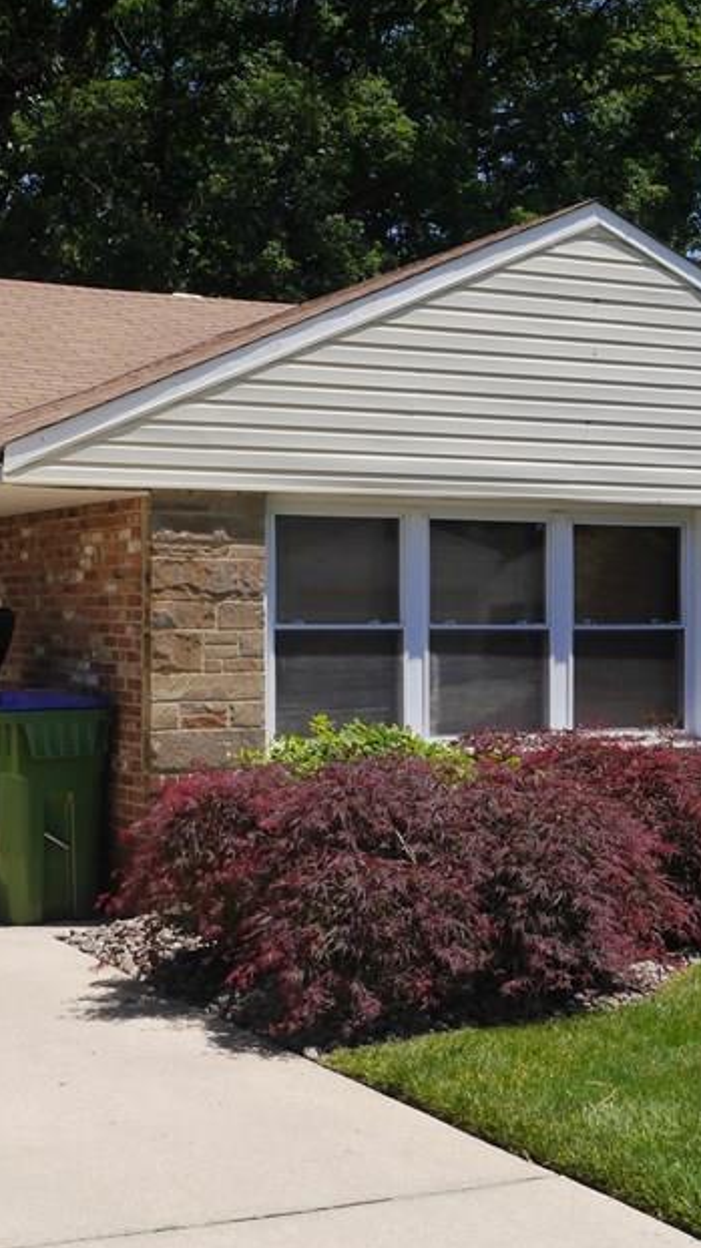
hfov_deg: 15.3
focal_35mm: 79
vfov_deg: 26.9
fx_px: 2612
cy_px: 627
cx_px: 332
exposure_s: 1/400
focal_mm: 22
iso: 160
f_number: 9
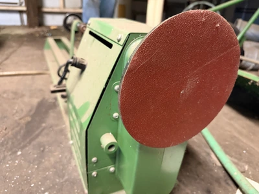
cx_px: 130
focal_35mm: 24
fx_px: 180
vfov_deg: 56.8
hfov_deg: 71.6
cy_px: 97
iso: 1000
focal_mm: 6.76
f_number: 1.78
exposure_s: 1/40
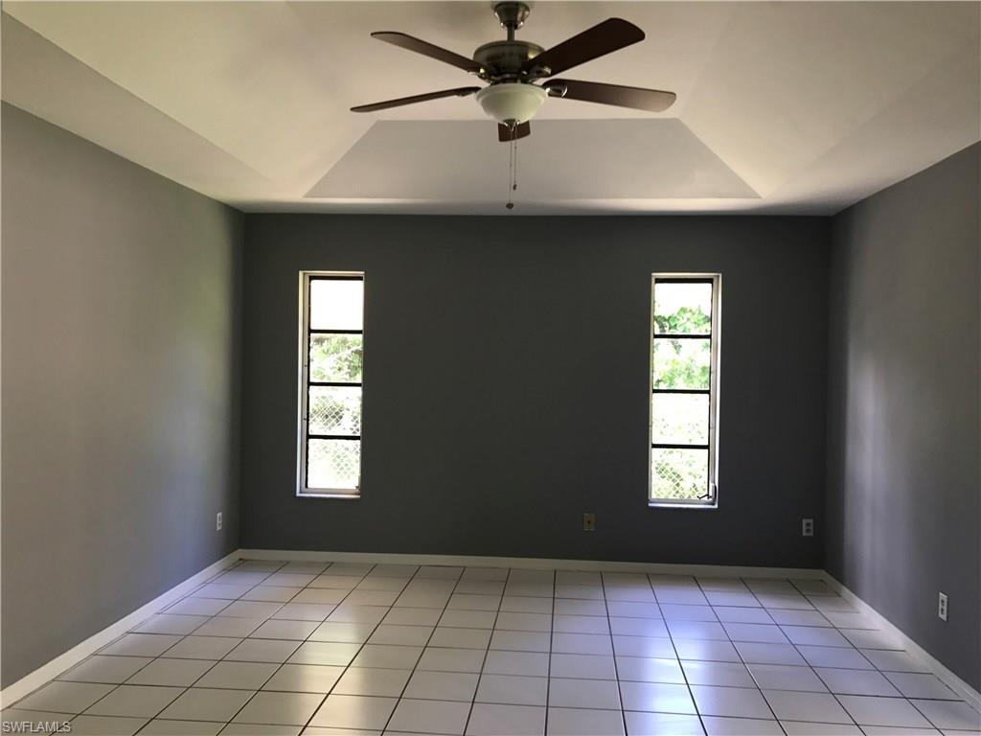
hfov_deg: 63.4
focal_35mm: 28
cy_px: 368
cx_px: 490
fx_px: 794
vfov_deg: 49.7
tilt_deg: -1.6
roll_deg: -1.2
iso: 32
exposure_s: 1/30
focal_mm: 3.99
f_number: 1.8
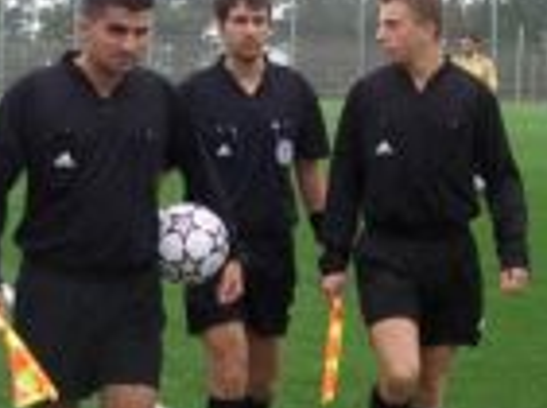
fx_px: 1750
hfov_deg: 17.8
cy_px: 58
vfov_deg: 13.2
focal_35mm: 111
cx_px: 221
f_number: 3.4
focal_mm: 8
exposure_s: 1/125
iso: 100
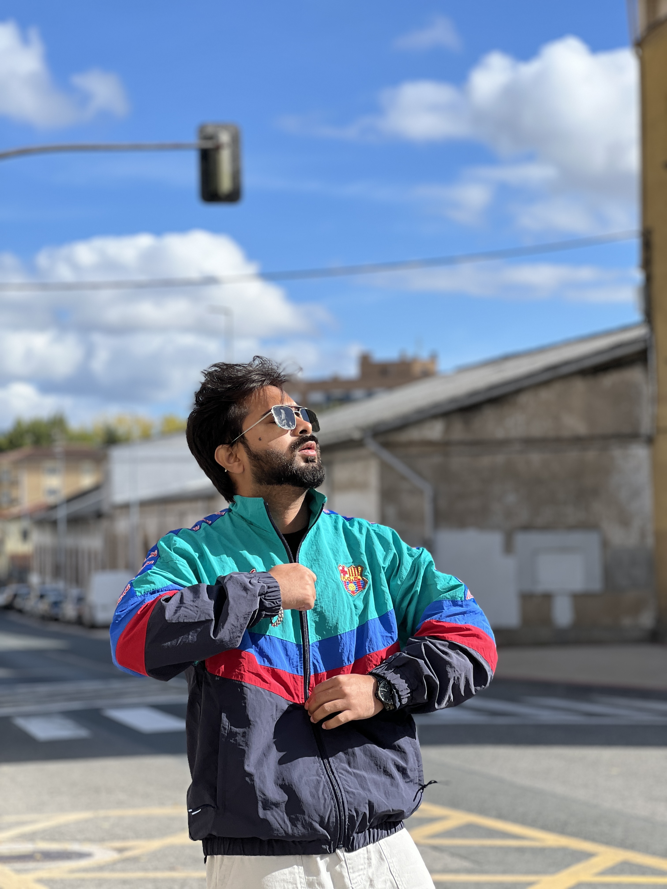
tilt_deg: +2.8
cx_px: 334
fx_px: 1978
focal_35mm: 77
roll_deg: +0.1
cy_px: 444
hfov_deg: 19.1
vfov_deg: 25.3
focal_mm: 9
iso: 32
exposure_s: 1/612
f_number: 2.8
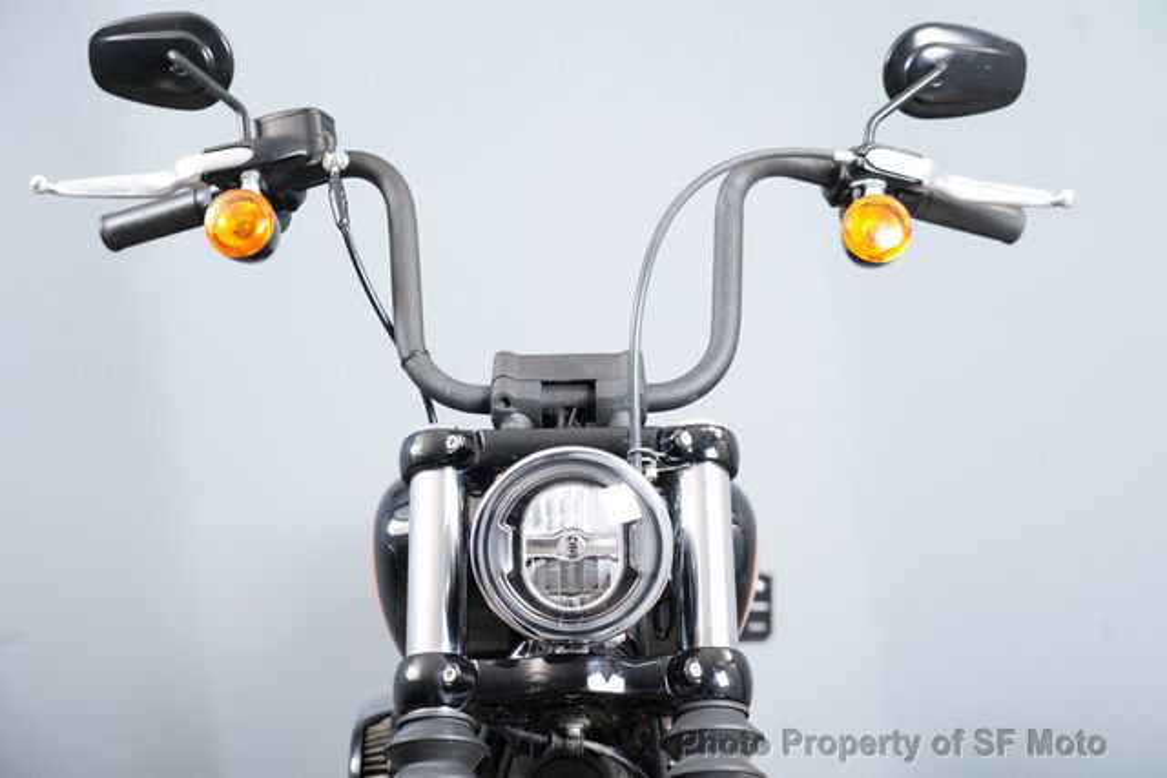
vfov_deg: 22.3
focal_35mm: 61
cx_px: 584
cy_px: 389
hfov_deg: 32.9
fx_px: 1978
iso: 2000
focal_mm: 61
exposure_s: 1/125
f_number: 4
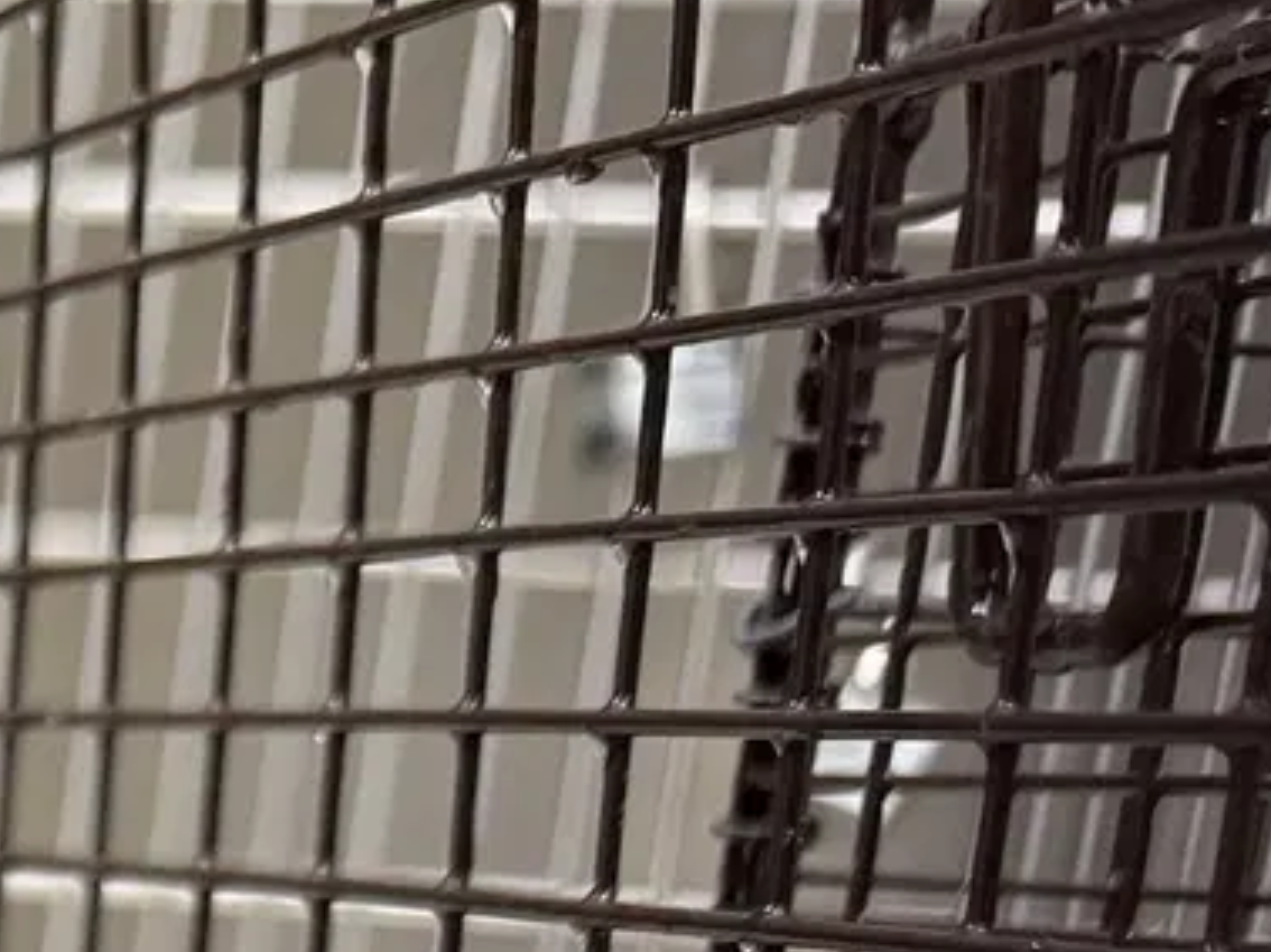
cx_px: -1342
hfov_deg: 13.6
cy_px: 2210
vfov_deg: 10.6
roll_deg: -3.4
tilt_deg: -18.1
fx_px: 4477
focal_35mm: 122
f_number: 1.78
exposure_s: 1/60
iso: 200
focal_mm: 6.76
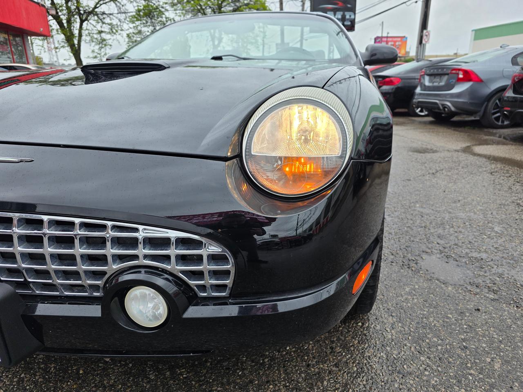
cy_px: 196
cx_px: 262
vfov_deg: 58.9
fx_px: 347
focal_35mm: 23
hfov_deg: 73.9
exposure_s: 1/359
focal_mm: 6.3
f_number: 1.7
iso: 25
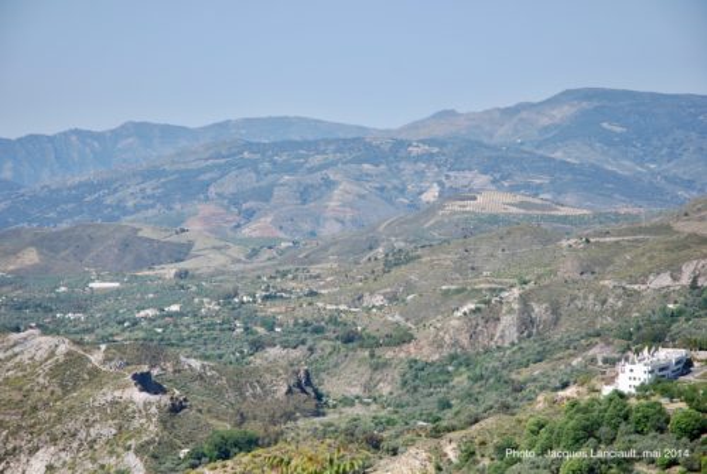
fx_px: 2065
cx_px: 354
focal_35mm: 105
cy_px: 237
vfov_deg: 13.1
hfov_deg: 19.4
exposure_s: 1/500
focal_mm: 70
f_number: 5.6
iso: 125
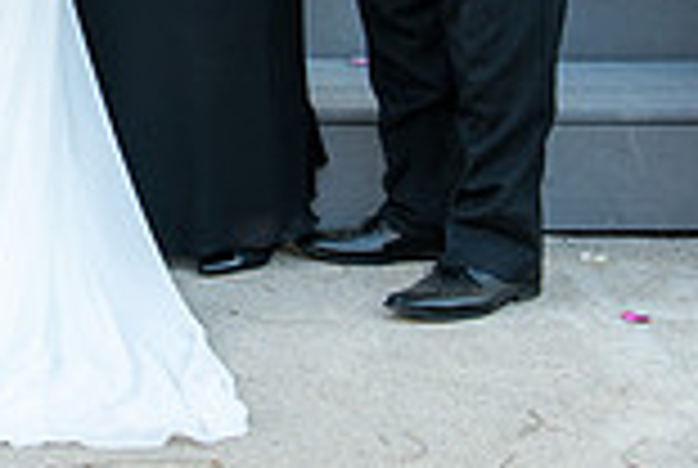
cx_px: -96
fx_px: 3361
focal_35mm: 173
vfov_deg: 7.7
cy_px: -386
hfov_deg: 11.7
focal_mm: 40
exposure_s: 1/320
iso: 250
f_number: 3.5
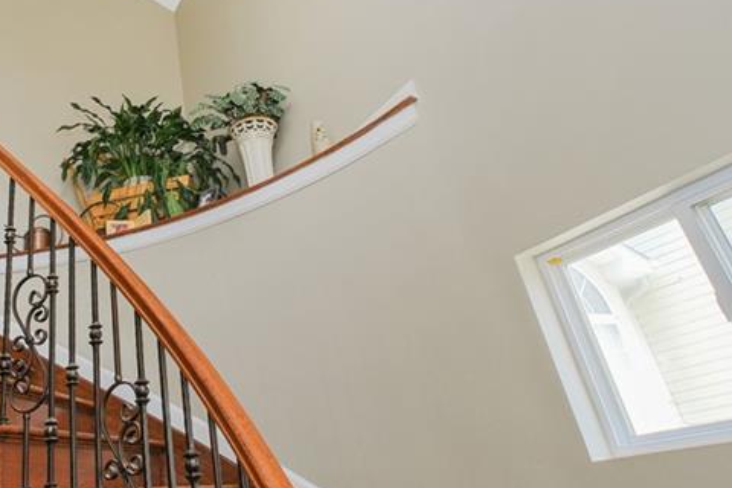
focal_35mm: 32
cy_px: 134
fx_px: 651
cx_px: 195
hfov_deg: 56.2
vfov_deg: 40.2
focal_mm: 10
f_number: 8
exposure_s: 1/60
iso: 500
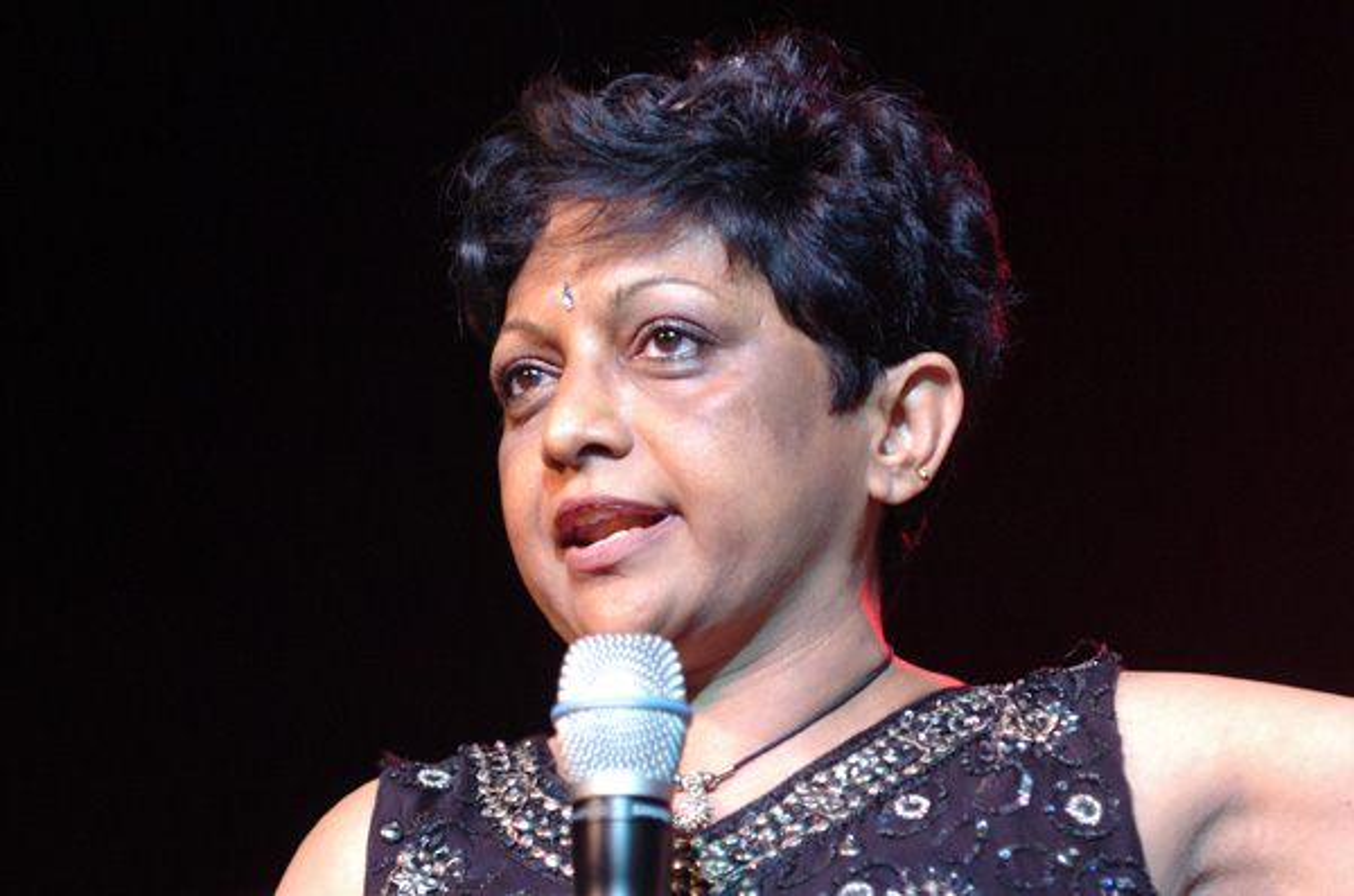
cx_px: 677
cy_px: 448
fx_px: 7317
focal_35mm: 195
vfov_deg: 7.0
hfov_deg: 10.6
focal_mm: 130
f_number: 2.8
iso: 800
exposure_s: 1/100
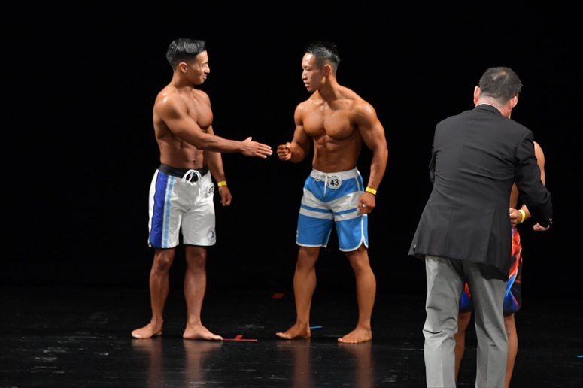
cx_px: 292
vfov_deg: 4.4
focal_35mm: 315
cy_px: 194
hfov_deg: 6.5
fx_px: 5099
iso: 3200
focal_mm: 210
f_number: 5.6
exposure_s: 1/400
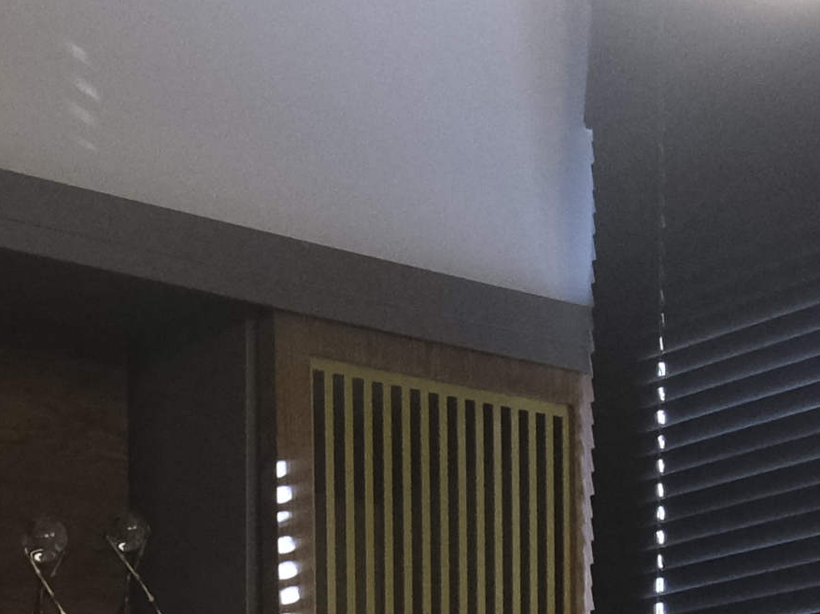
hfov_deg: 21.7
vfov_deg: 14.9
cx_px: -229
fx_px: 1942
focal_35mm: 82
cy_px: 1200
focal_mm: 8
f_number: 3.5
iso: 2500
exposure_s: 1/100
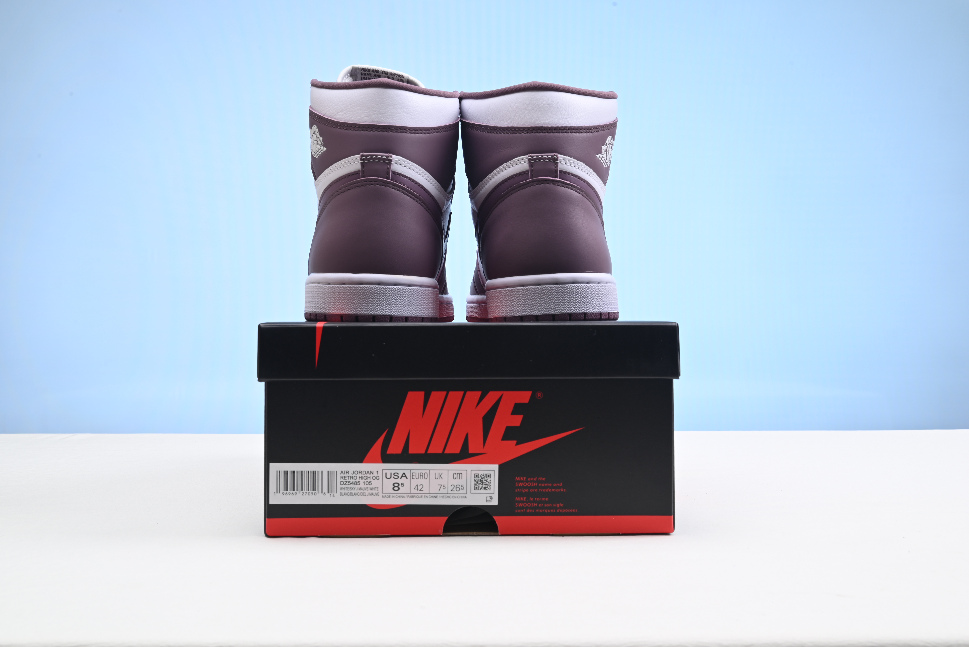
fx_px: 969
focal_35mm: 36
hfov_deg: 53.1
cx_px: 484
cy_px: 324
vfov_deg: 36.9
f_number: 16
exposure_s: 1/2
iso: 100
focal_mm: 36
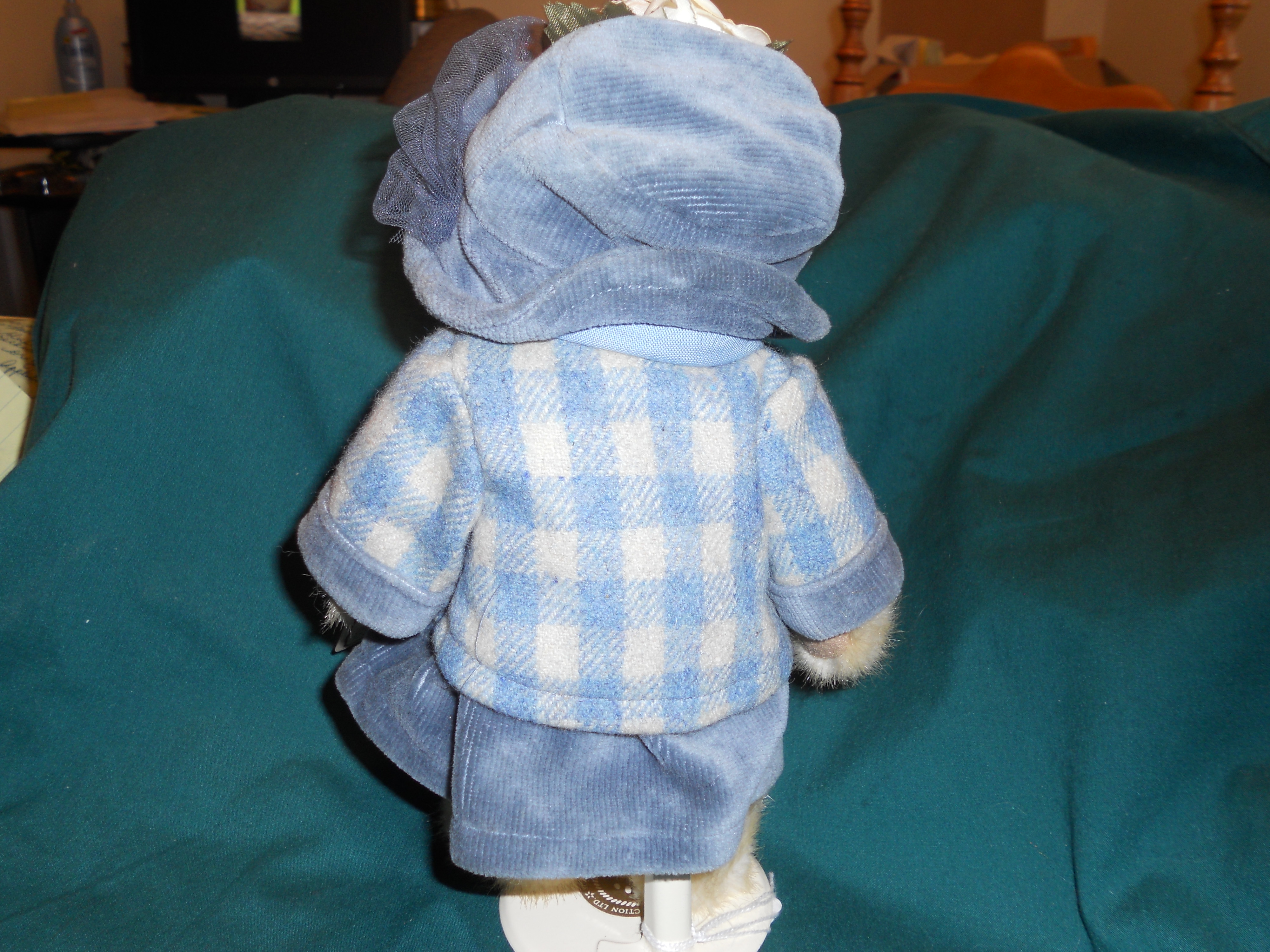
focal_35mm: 32
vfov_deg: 44.2
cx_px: 635
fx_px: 1174
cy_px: 476
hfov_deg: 56.8
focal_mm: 5.8
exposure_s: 1/25
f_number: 3.5
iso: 80
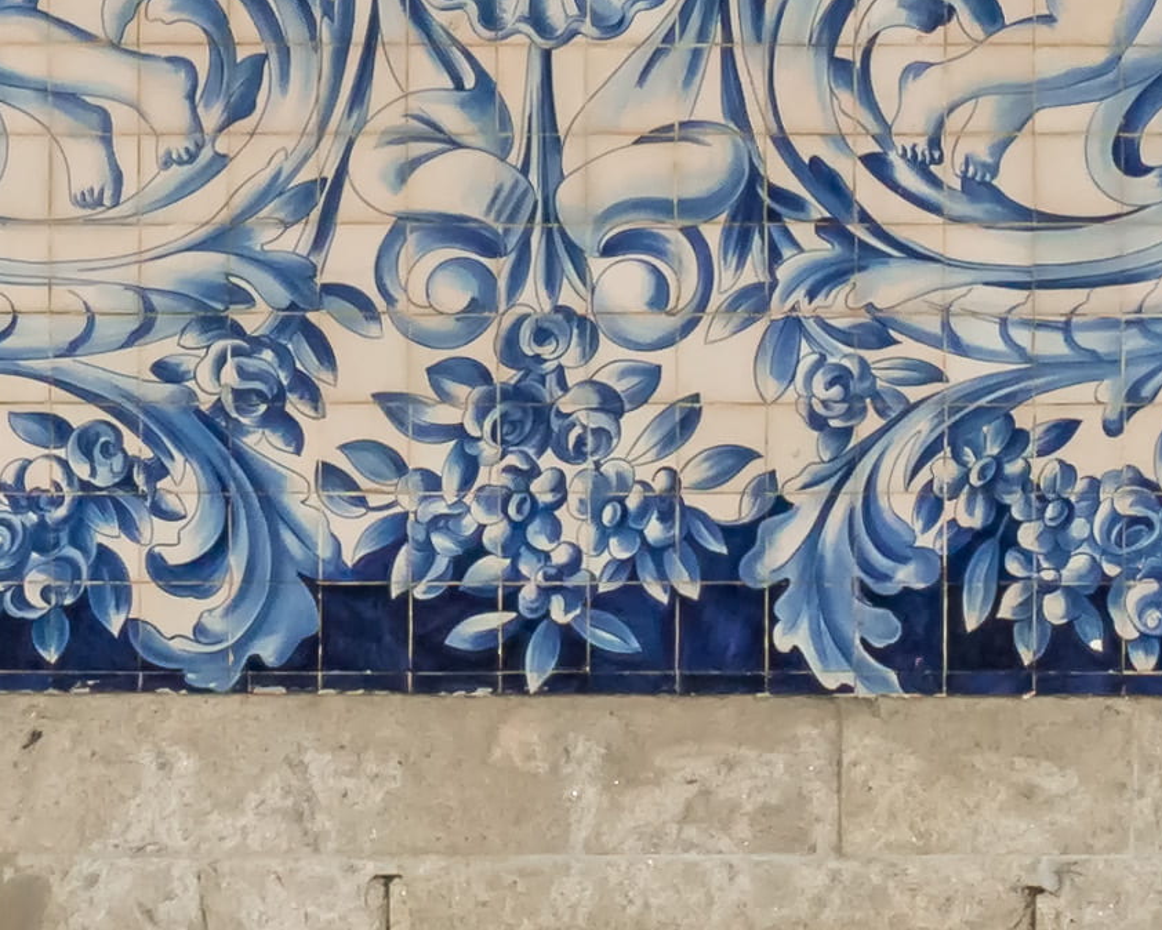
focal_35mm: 270
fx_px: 9288
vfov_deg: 5.7
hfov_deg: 7.1
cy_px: 412
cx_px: 216
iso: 800
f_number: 11
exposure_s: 1/2000
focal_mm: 30
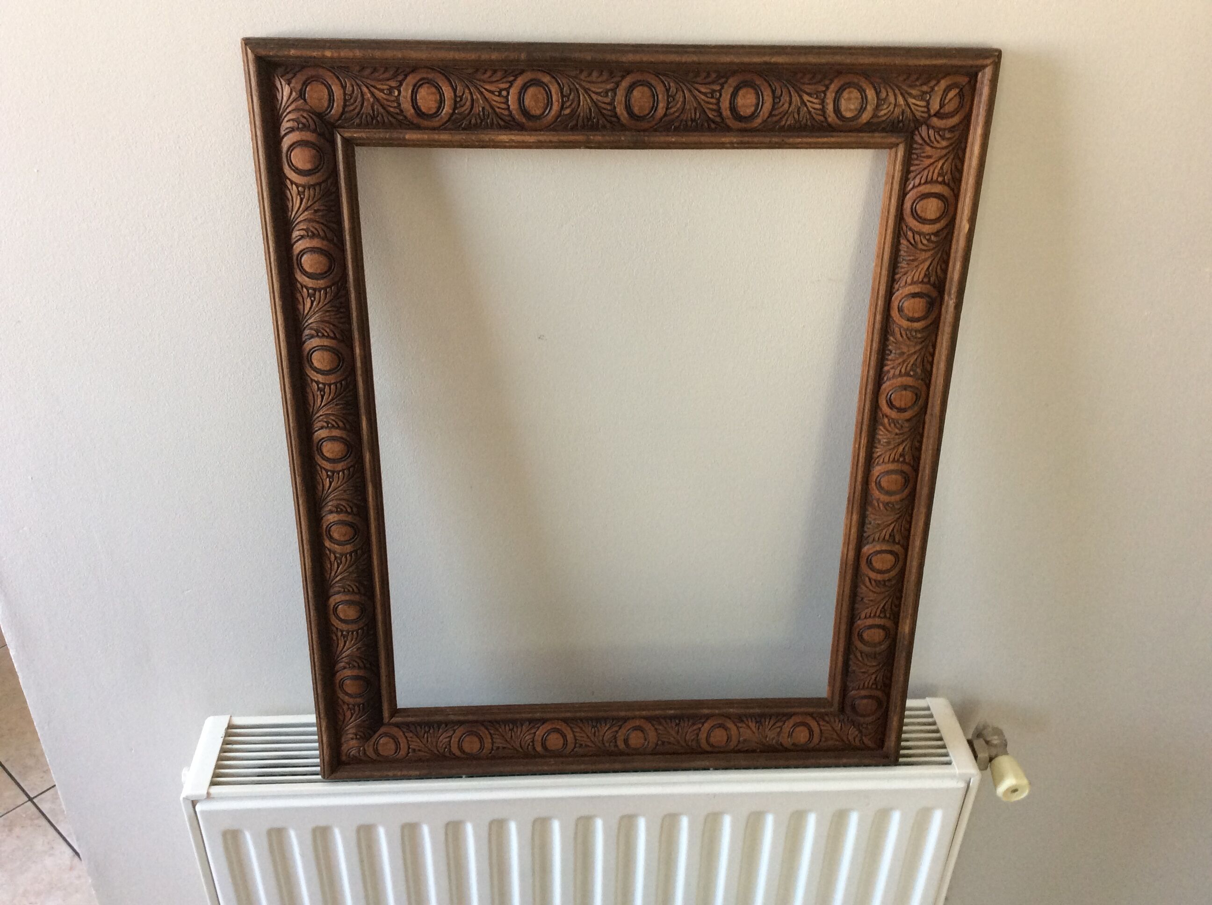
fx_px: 1119
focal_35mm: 32
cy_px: 452
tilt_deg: -32.8
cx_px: 606
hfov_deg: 56.9
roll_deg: -0.5
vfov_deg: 44.1
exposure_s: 1/25
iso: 80
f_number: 2.4
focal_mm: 3.3
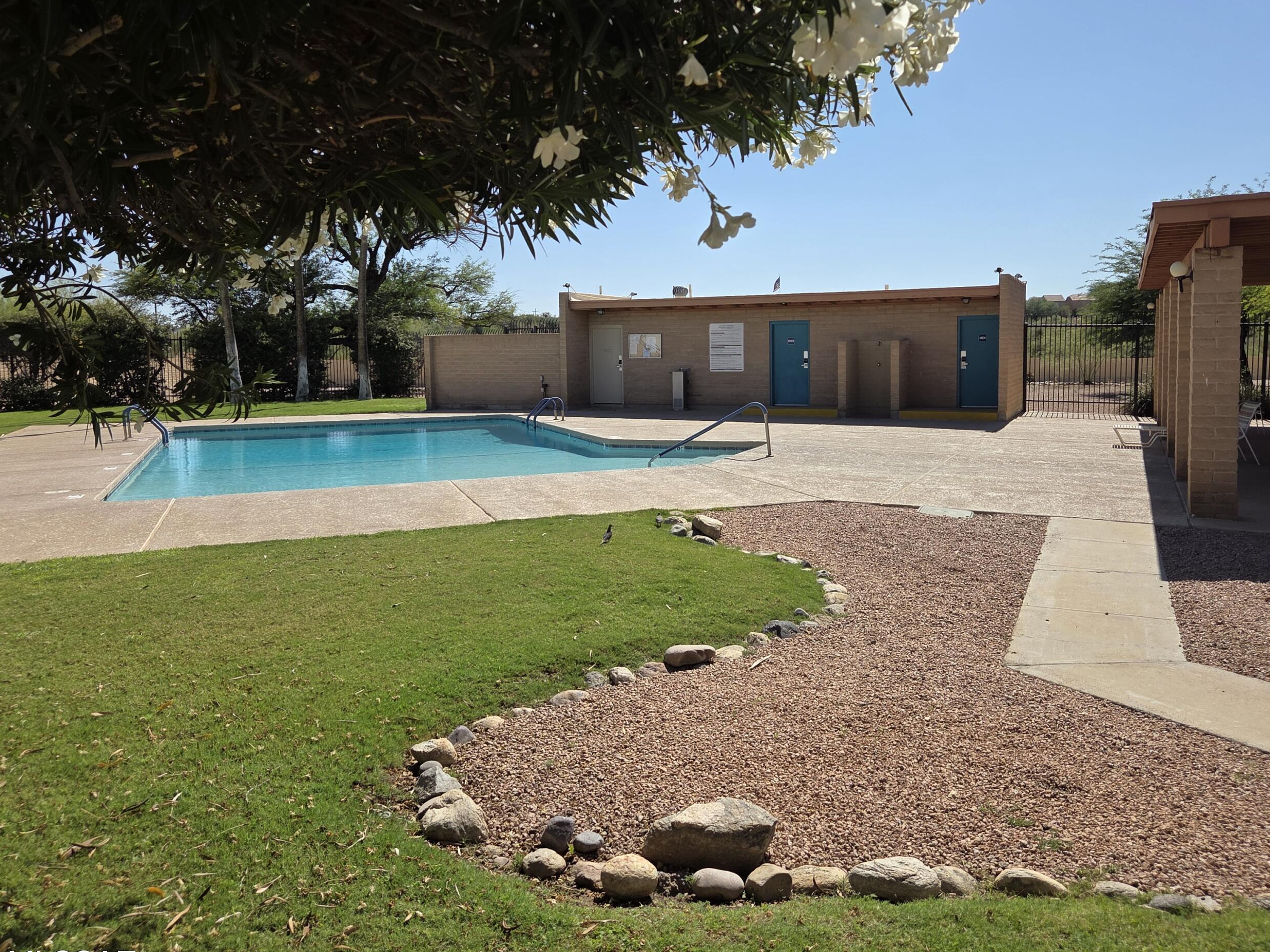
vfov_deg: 49.7
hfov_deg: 63.4
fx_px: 1027
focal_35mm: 28
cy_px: 437
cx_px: 672
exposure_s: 1/6412
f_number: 1.8
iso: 80
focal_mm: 5.4
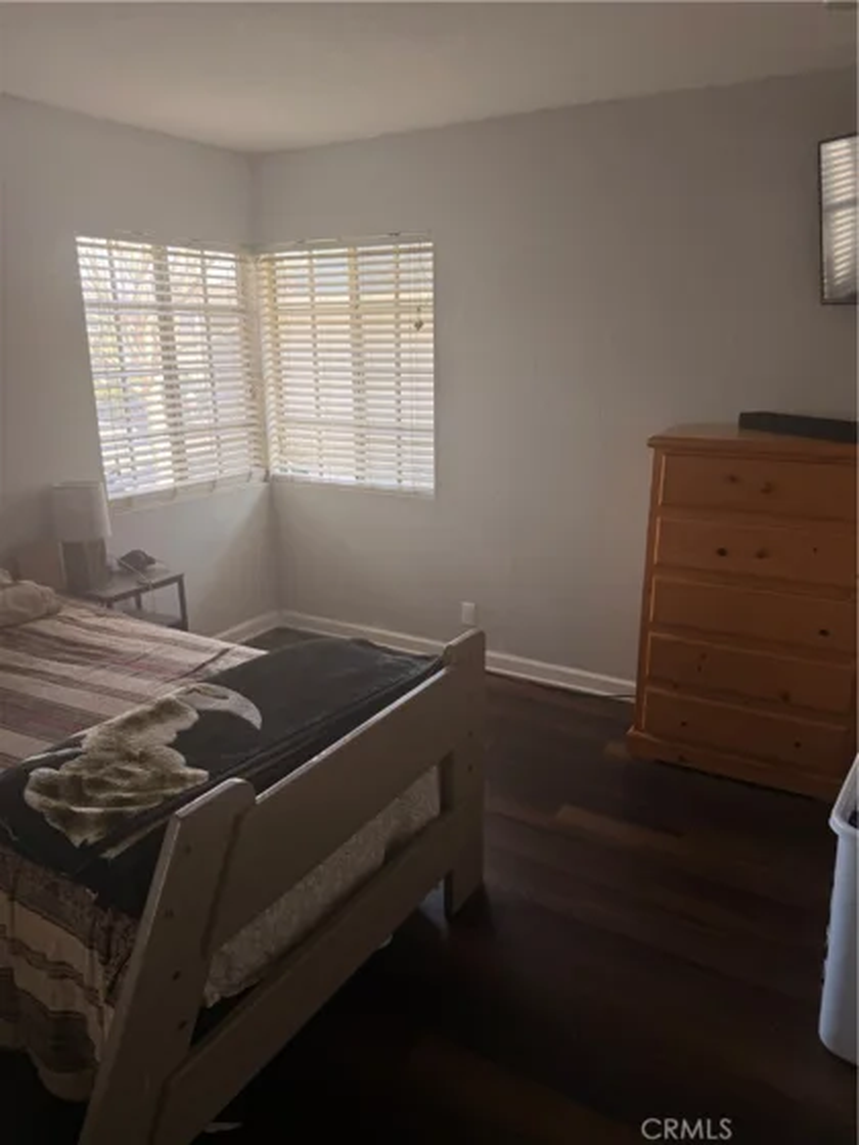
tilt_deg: -15.4
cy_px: 572
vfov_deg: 71.6
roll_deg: +0.8
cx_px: 430
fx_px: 794
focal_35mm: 24
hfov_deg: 56.8
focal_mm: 6.76
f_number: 1.78
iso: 80
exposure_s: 1/121
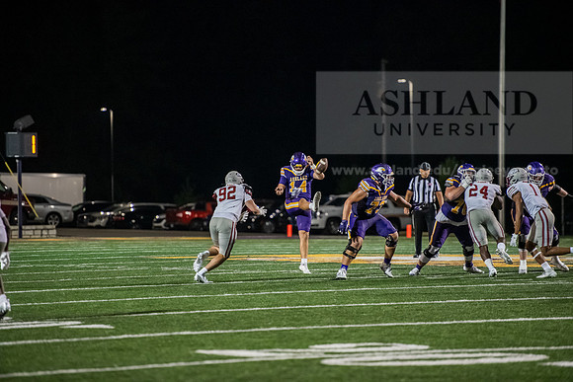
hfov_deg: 10.3
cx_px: 286
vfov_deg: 6.9
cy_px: 191
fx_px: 3184
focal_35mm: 200
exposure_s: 1/500
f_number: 2.8
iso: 6400
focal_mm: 200
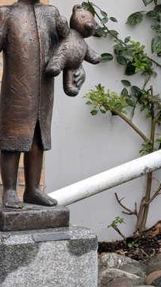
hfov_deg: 7.0
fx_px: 1309
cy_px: 137
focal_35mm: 172
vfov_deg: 12.5
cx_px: 22
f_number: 2.8
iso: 233
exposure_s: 1/232
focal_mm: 17.91
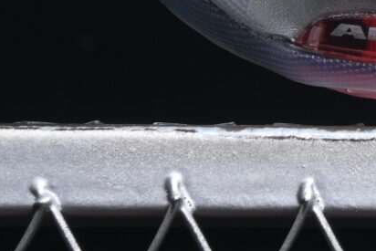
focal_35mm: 466
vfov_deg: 2.9
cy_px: -353
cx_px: 918
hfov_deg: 4.3
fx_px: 4869
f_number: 6.3
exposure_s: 1/60
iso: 160
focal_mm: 50
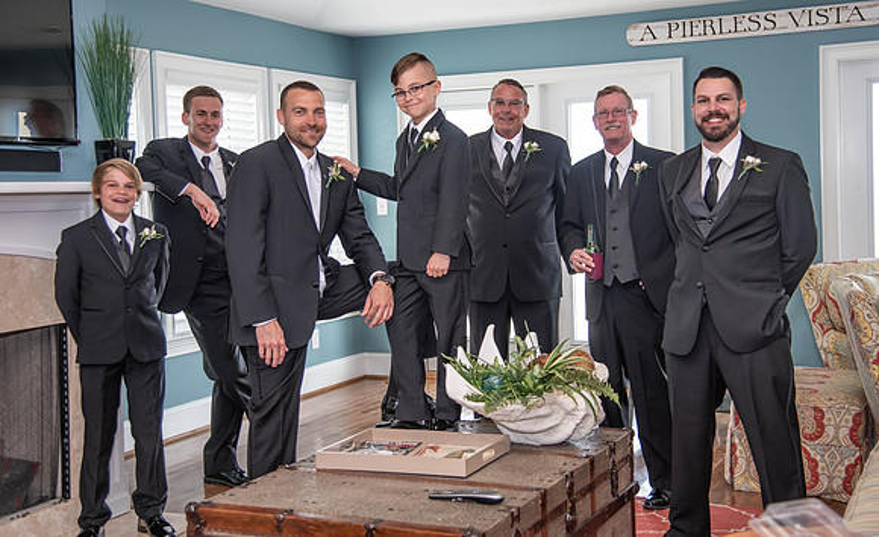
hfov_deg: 40.4
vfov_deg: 25.3
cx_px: 452
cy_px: 225
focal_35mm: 50
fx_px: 1195
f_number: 4
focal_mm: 46
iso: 200
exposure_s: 1/125
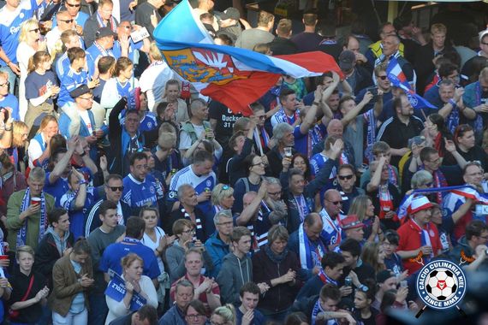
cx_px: 244
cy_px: 162
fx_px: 3253
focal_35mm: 240
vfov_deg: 5.7
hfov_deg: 8.6
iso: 500
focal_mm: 160
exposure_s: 1/1250
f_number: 5
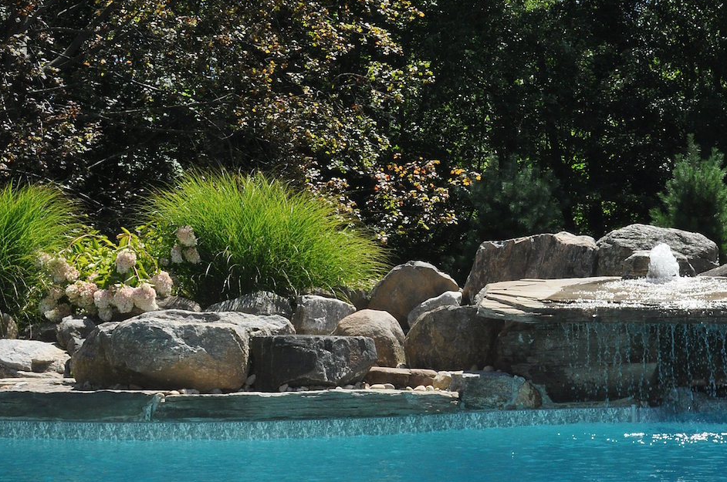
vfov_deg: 20.8
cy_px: 278
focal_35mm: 65
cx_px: 530
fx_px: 1311
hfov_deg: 30.6
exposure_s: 1/200
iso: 800
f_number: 20
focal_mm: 28
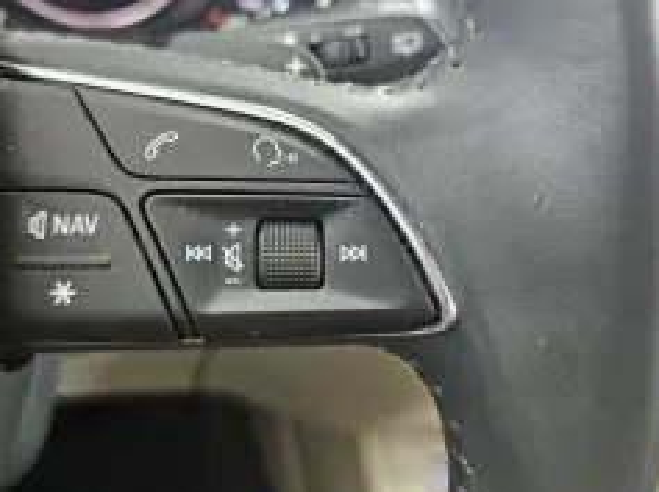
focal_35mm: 35
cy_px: 195
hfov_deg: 52.6
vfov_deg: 40.4
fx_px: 665
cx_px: 300
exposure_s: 1/100
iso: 800
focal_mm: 6.3
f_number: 1.7
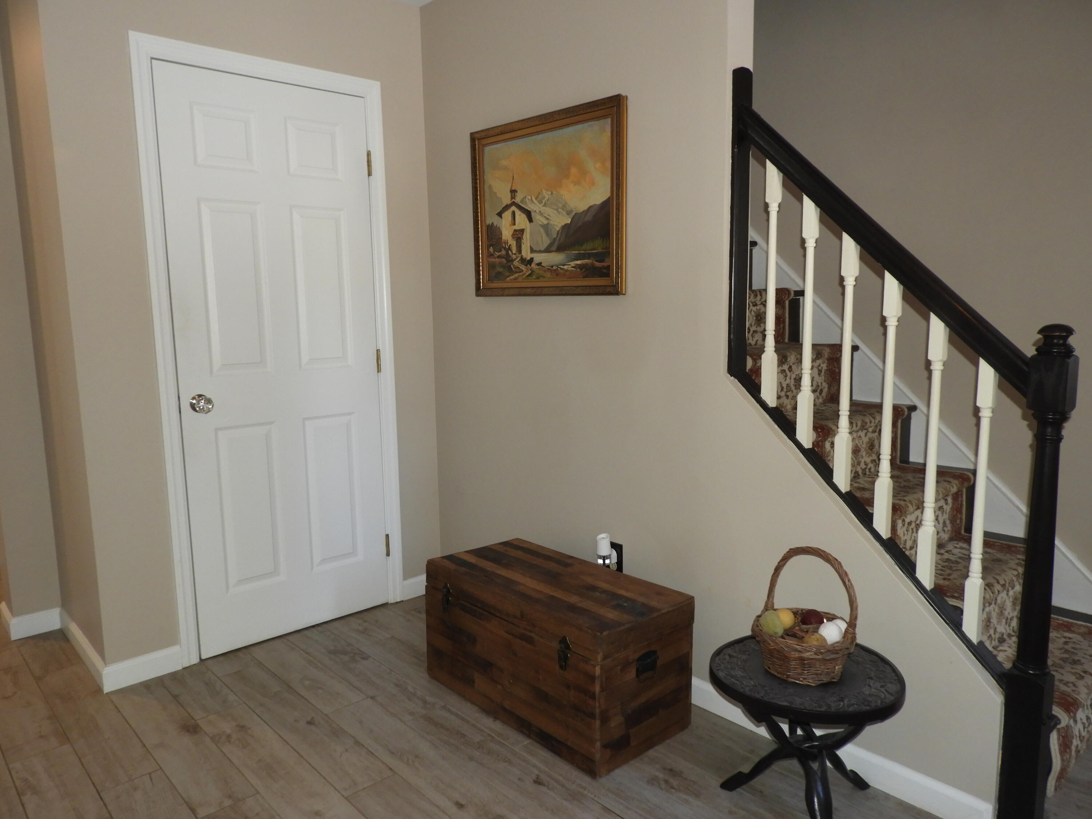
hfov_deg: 71.6
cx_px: 546
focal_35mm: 24
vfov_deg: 56.8
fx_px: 757
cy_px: 410
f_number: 3.3
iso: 200
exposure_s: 1/30
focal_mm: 4.3
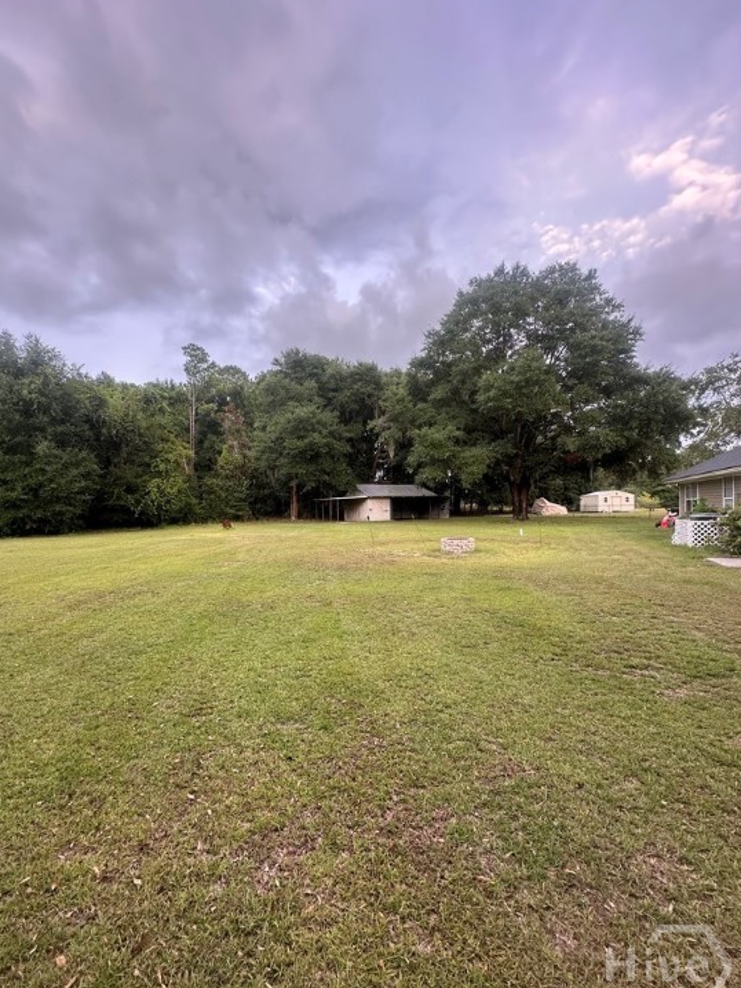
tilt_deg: -2.0
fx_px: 428
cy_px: 518
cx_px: 351
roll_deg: +0.3
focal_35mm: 15
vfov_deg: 98.1
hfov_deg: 81.7
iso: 100
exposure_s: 1/99
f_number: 2.2
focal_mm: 2.22
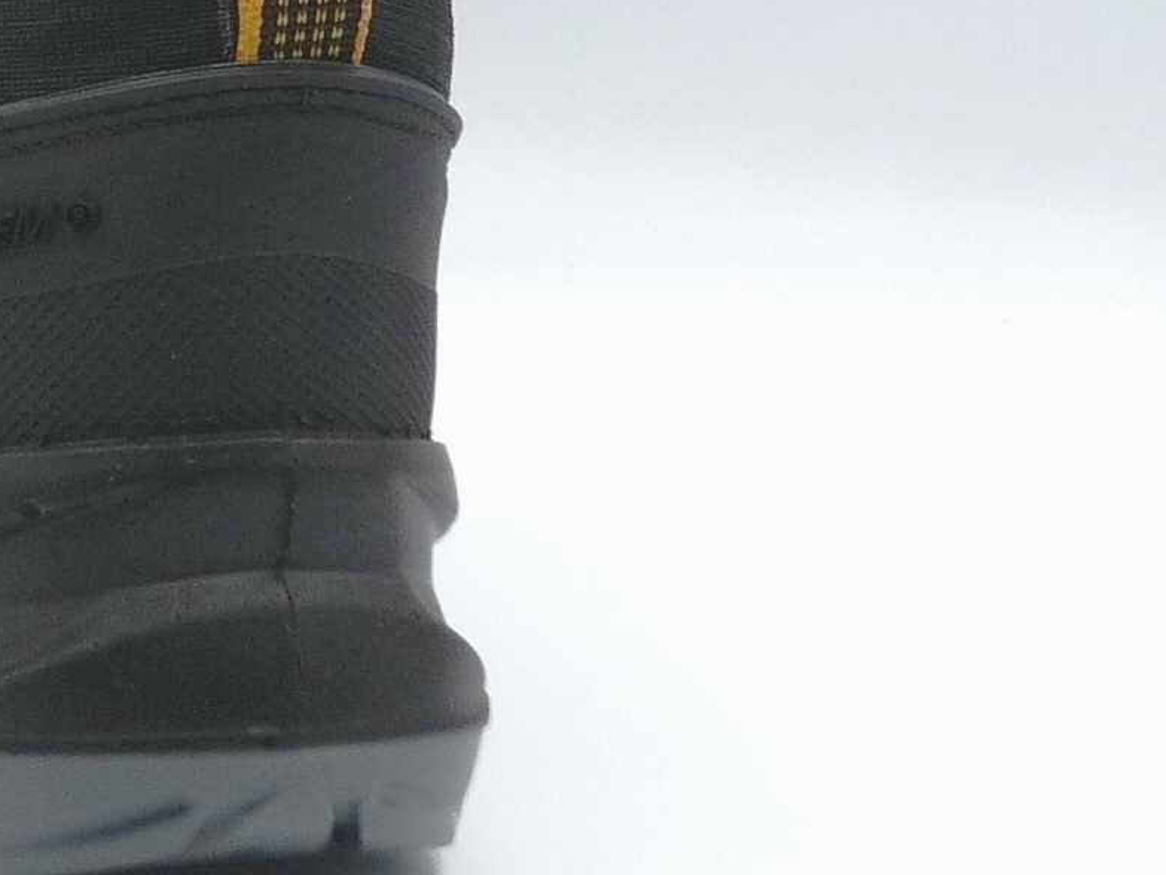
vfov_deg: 15.0
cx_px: 39
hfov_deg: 19.5
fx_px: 3301
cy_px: 220
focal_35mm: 98
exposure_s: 1/200
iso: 100
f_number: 5
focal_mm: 4.8
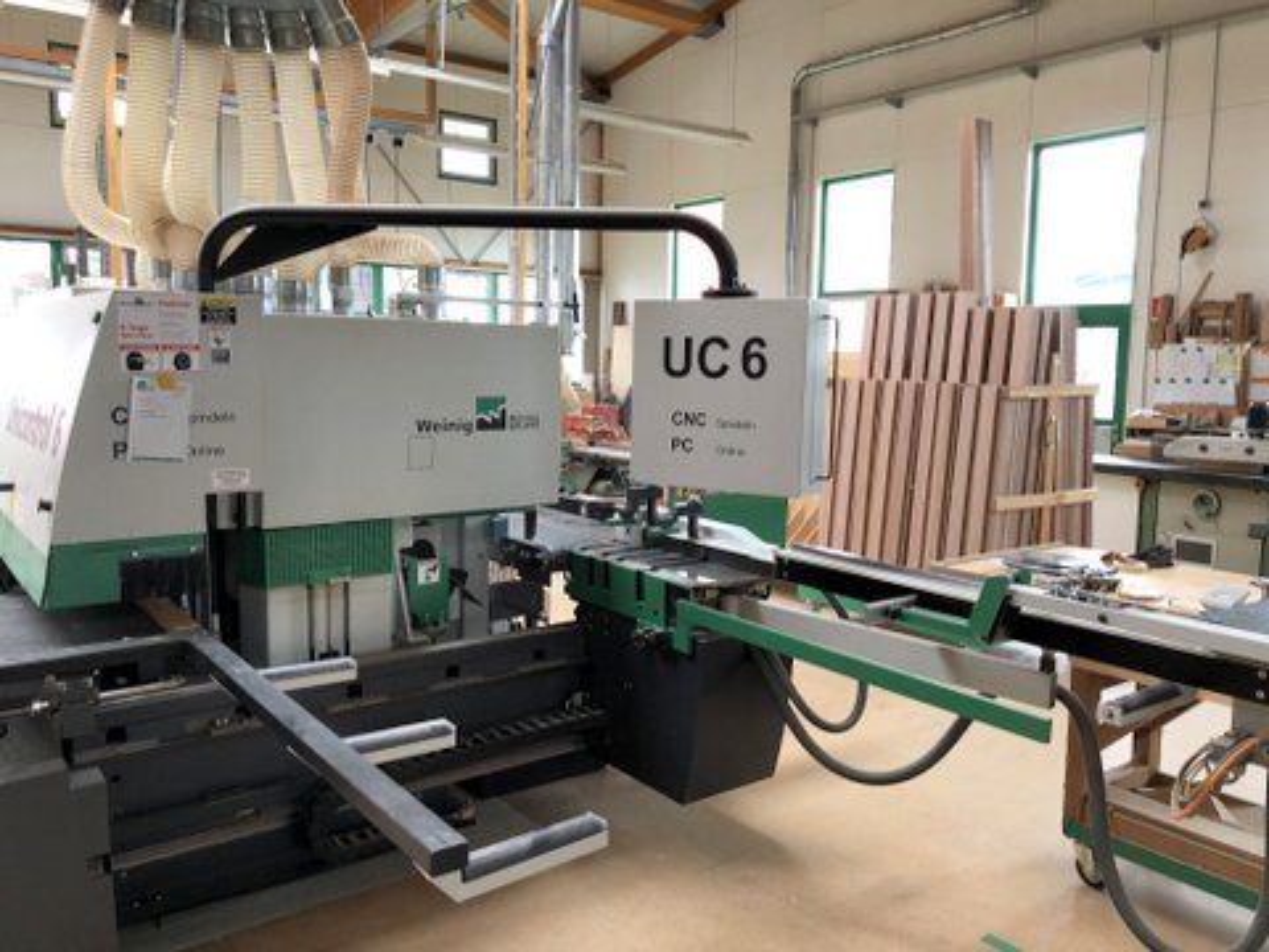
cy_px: 476
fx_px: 1026
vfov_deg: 49.7
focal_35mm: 28
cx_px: 634
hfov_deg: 63.4
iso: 40
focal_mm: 3.99
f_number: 1.8
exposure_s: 1/20
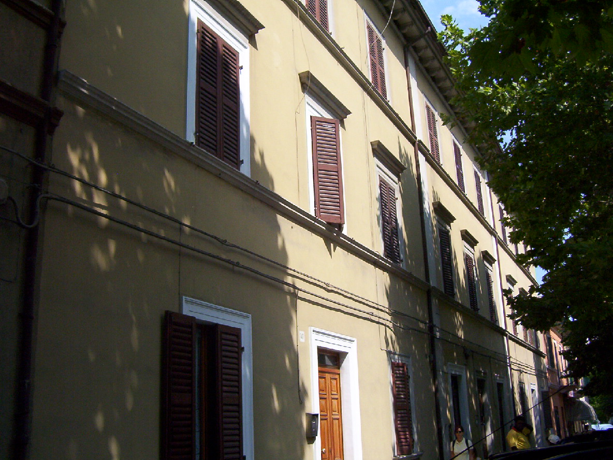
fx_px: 638
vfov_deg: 39.7
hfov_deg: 51.4
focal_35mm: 36
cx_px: 306
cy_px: 230
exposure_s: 1/607
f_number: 5.24
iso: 100
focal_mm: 5.54
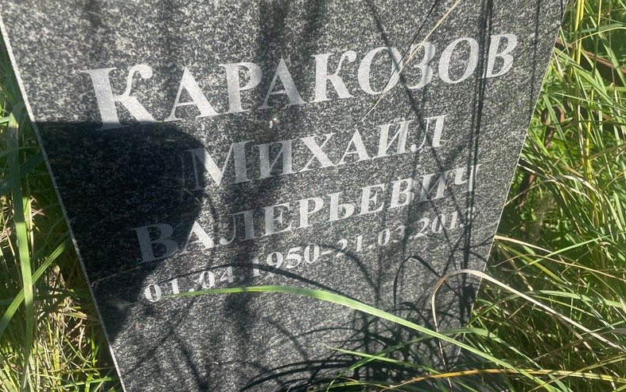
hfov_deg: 66.5
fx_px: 478
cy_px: 202
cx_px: 316
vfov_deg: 44.5
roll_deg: +0.9
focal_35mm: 28
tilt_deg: -37.3
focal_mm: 4.2
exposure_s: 1/779
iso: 32
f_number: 1.6
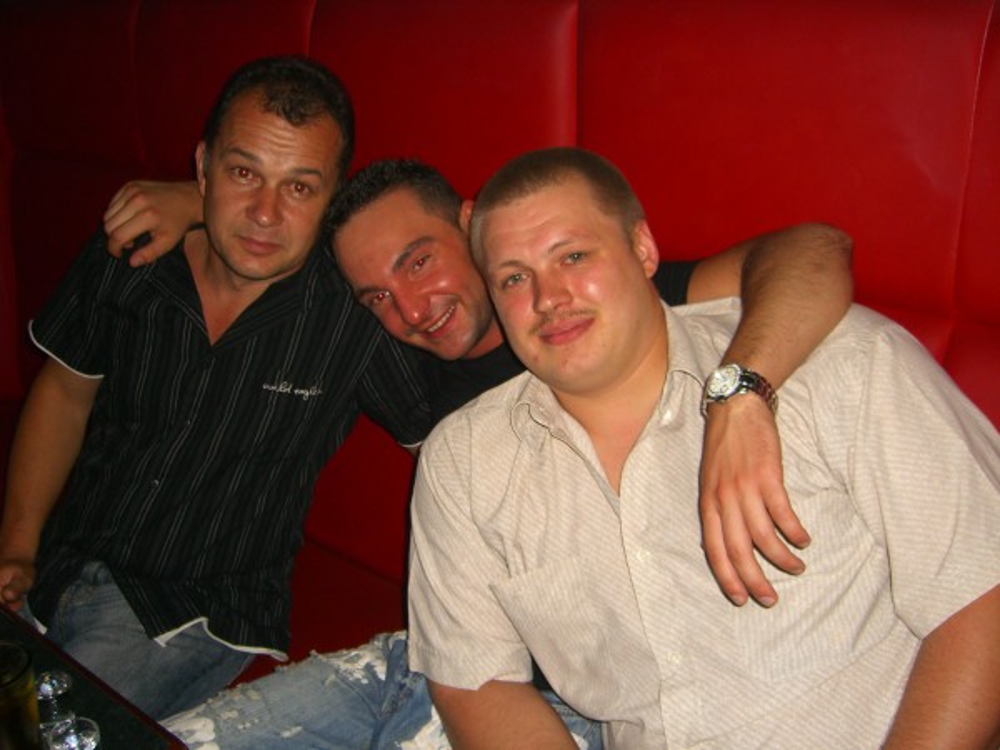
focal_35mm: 38
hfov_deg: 49.0
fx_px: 1098
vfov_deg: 37.7
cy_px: 375
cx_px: 500
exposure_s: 1/60
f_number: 2.8
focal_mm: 7.9
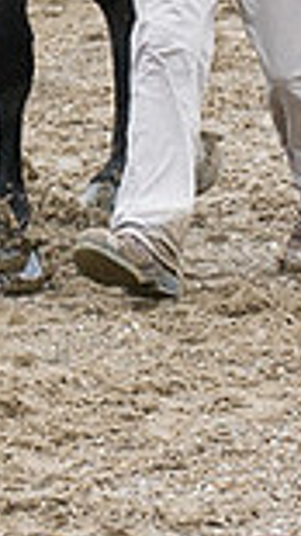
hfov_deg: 3.2
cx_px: -109
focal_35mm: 380
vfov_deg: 5.6
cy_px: -169
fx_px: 5401
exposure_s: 1/1250
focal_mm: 125
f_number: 5.6
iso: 800
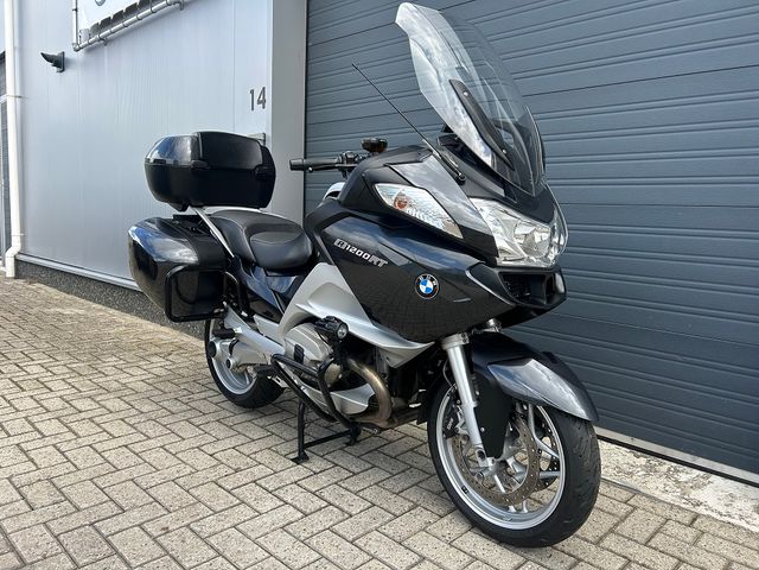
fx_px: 570
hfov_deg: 67.3
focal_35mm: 26
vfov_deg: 53.1
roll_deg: -1.8
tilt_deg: -5.9
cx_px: 380
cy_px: 285
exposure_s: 1/753
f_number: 1.5
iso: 50
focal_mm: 5.7
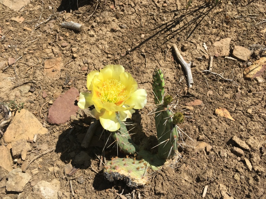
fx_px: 223
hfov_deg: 61.7
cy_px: 100
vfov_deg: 48.2
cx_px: 133
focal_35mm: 29
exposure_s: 1/2198
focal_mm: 4.15
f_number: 2.2
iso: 25
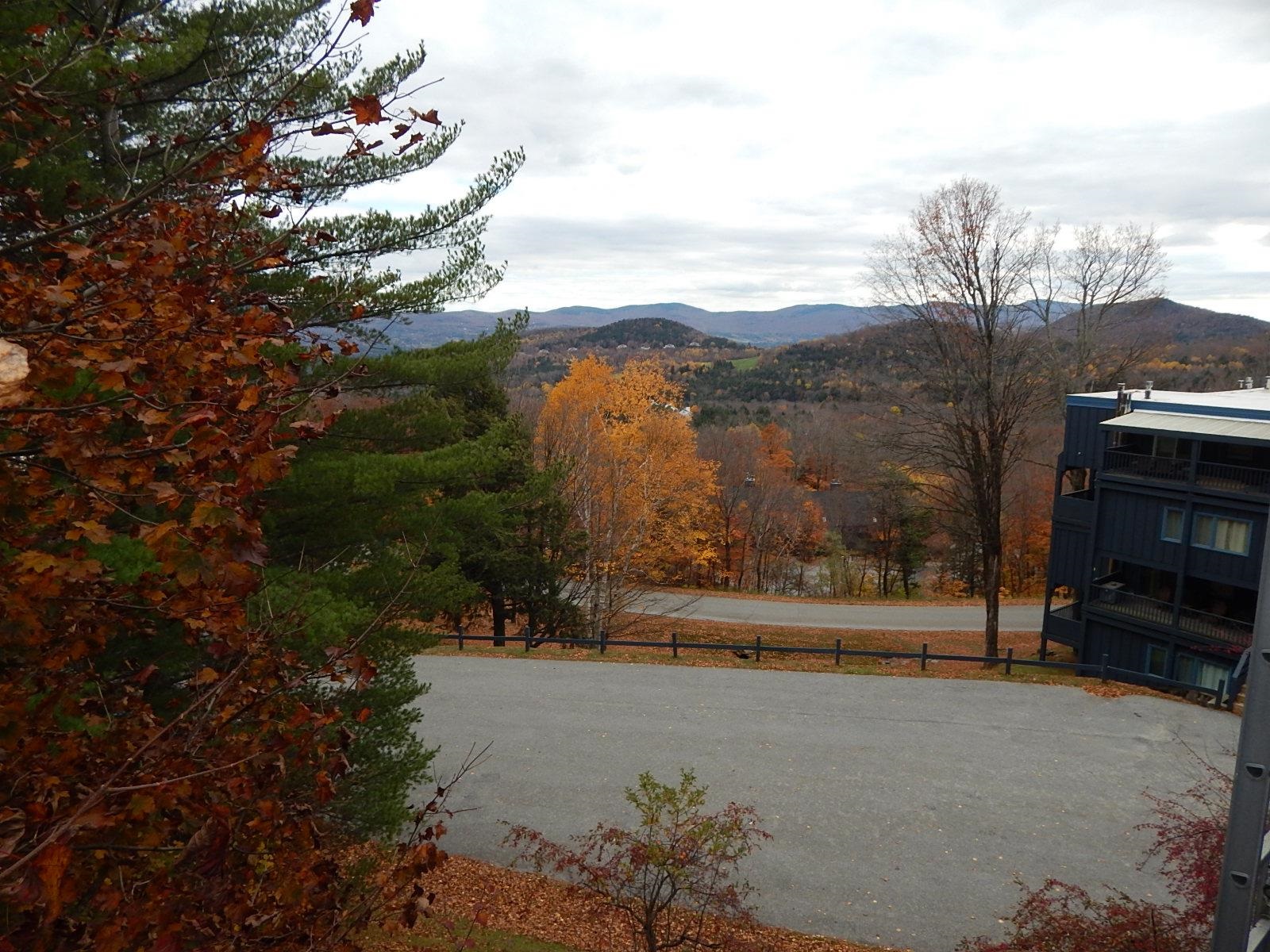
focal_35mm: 22
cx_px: 635
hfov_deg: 76.4
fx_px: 807
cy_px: 476
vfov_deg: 61.1
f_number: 3
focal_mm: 4
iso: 125
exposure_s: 1/500
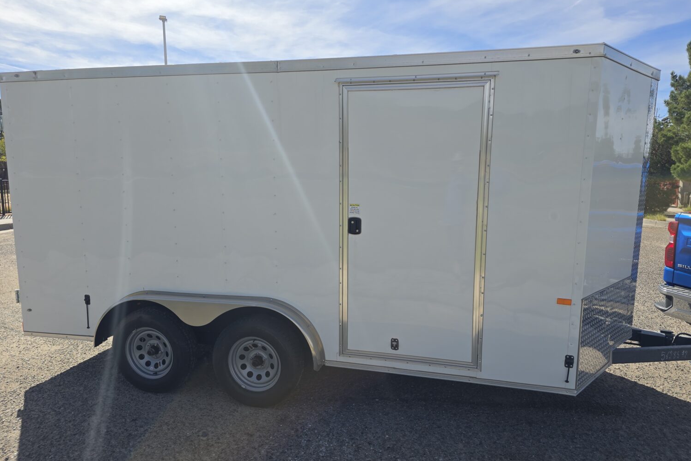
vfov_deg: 53.1
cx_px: 346
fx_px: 461
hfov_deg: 73.7
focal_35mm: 24
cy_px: 242
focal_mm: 6.3
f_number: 1.7
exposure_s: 1/902
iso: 12
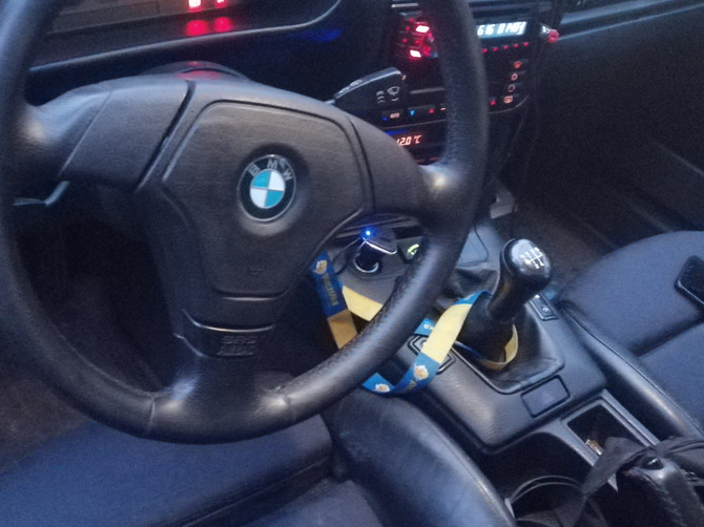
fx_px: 874
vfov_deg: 33.6
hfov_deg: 43.7
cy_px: 262
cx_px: 293
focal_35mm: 43
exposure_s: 1/12.5
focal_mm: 3.95
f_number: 1.8
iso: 2500
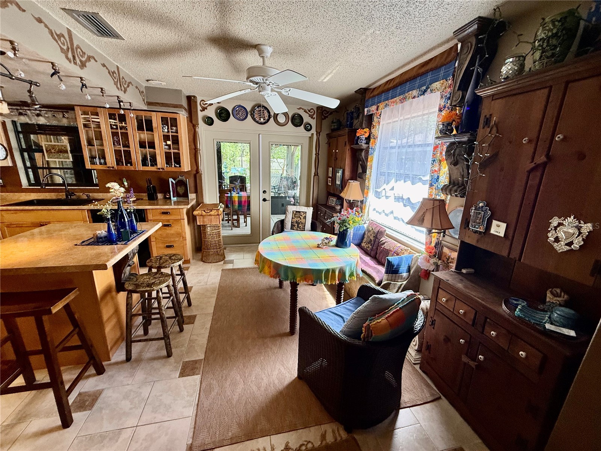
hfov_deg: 102.1
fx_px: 243
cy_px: 226
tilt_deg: -13.1
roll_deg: -2.2
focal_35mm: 14
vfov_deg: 85.7
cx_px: 300
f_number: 2.2
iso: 160
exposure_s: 1/99
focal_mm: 2.22
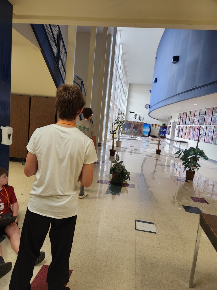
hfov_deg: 58.9
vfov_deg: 73.9
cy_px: 145
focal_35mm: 23
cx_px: 108
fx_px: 192
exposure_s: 1/120
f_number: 1.8
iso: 160
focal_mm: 5.4
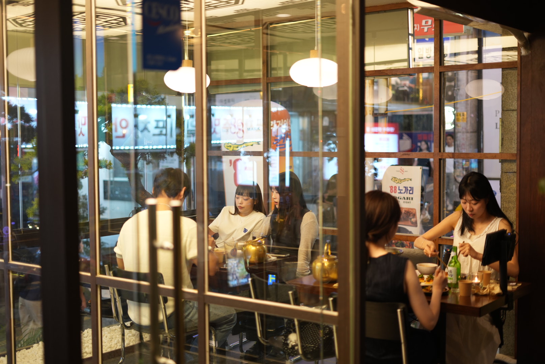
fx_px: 757
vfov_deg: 27.0
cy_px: 182
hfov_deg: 39.6
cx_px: 272
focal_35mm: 50
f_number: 1.8
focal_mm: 50
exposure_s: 1/60
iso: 500
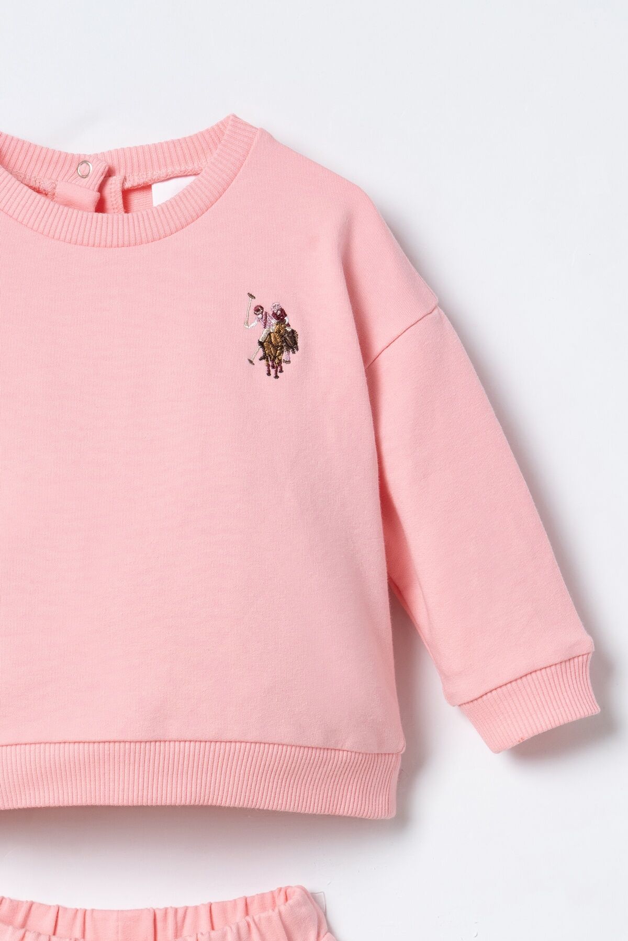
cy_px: 470
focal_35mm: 50
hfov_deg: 27.0
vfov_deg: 39.6
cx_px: 314
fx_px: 1308
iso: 400
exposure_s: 1/125
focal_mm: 50
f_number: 9
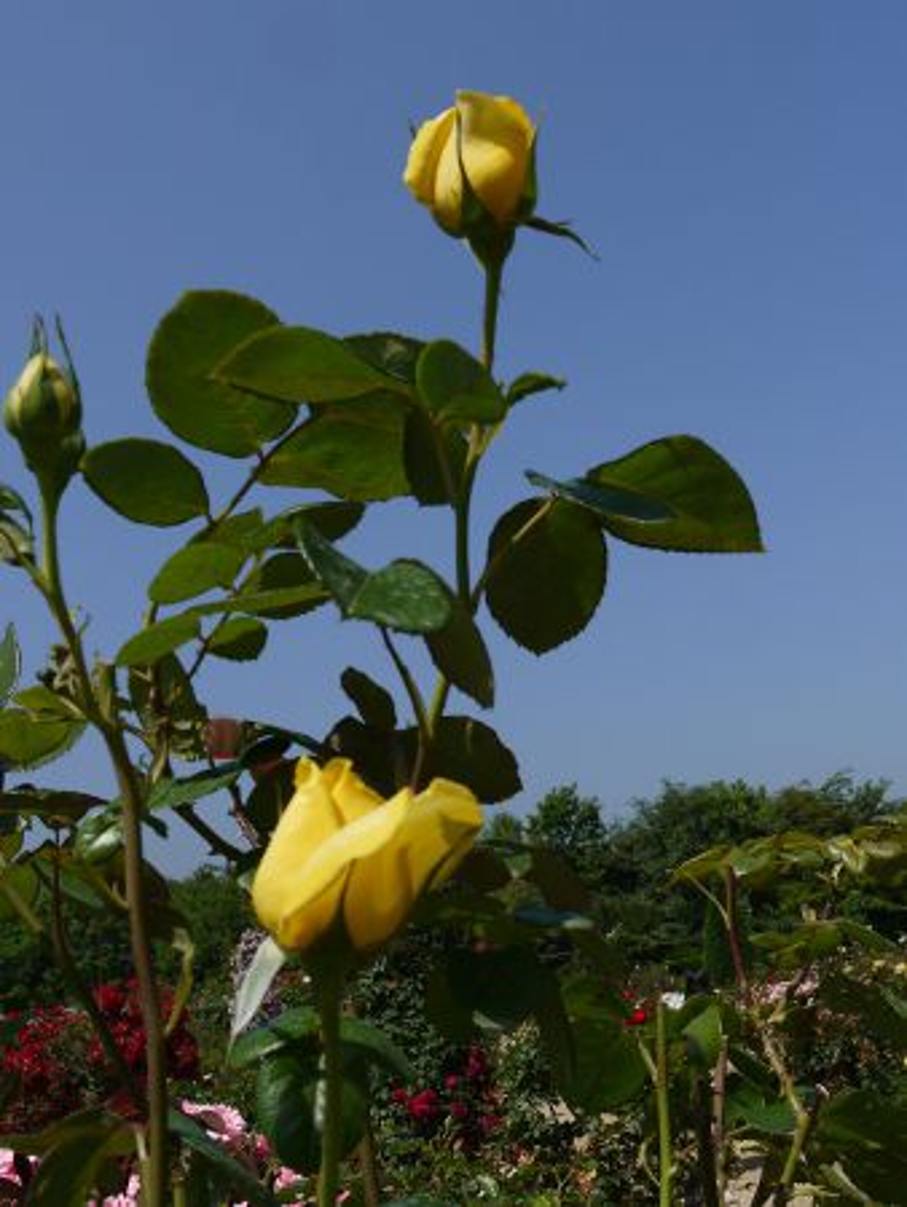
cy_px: 604
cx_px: 454
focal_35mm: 39
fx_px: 1361
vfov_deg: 47.8
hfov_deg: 36.9
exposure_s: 1/500
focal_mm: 14
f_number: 8
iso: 100
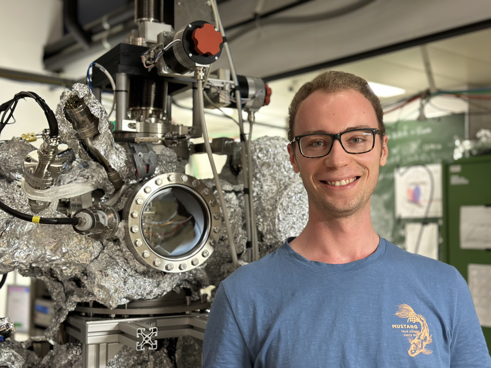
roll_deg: +0.5
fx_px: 681
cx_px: 246
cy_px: 184
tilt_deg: +4.6
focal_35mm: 48
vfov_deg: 30.3
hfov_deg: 39.7
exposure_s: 1/50
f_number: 1.78
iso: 160
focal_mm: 6.86
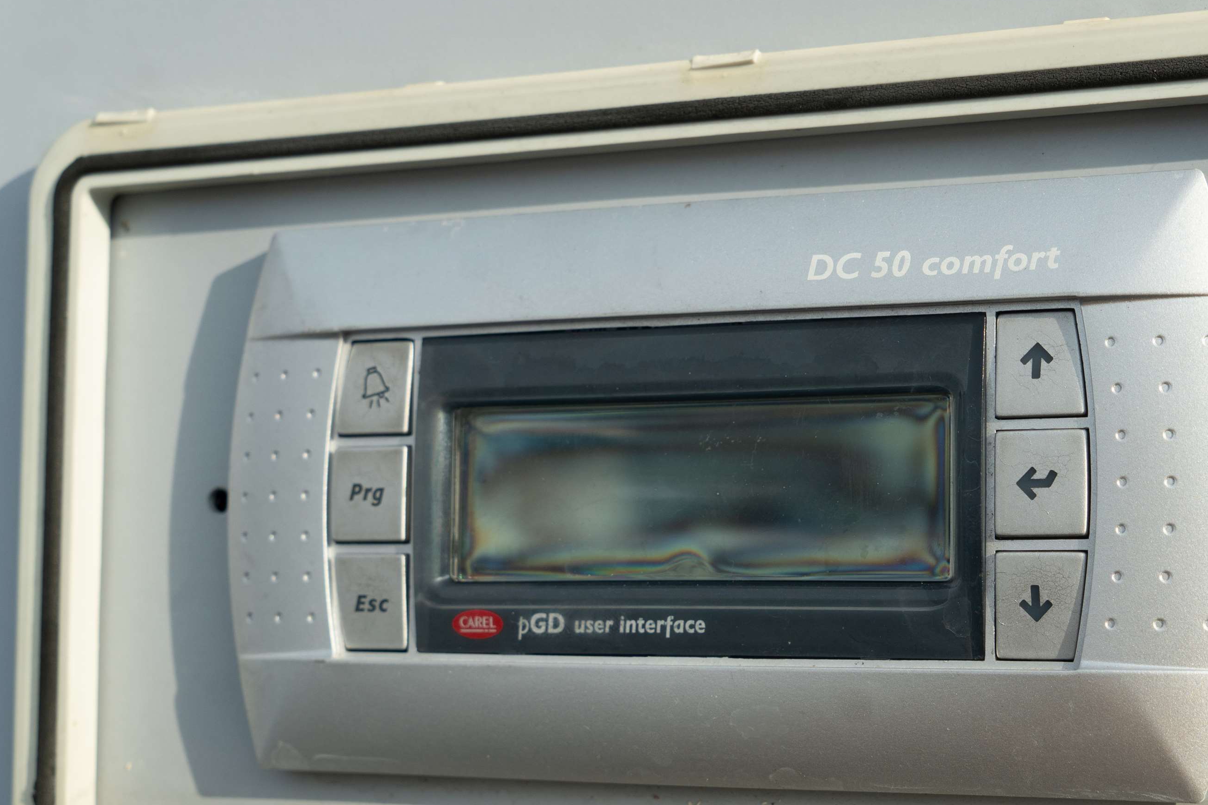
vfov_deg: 22.2
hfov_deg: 32.4
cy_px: 485
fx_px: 2047
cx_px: 870
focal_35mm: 61
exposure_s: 1/160
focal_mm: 38
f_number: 8
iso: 200
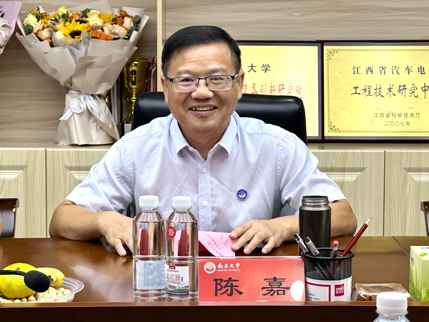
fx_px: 954
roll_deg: -2.0
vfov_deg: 19.1
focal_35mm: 77
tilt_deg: -5.8
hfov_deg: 25.3
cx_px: 214
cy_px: 161
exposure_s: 1/50
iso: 125
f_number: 2.8
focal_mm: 9
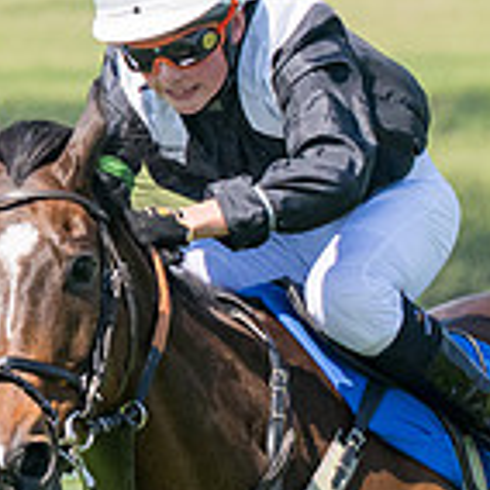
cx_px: 273
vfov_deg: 1.9
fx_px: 14990
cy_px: 501
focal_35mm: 936
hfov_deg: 1.9
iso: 400
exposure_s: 1/3200
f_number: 5
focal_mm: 125
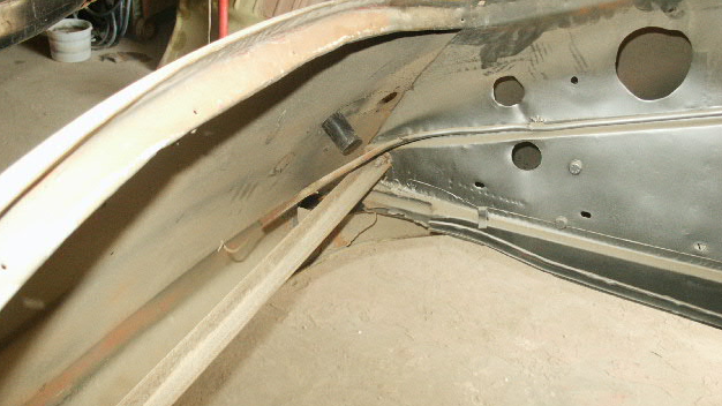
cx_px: 359
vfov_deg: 30.4
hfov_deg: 51.6
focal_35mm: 39
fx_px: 747
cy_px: 182
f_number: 3
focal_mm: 7.18
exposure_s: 1/45
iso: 200
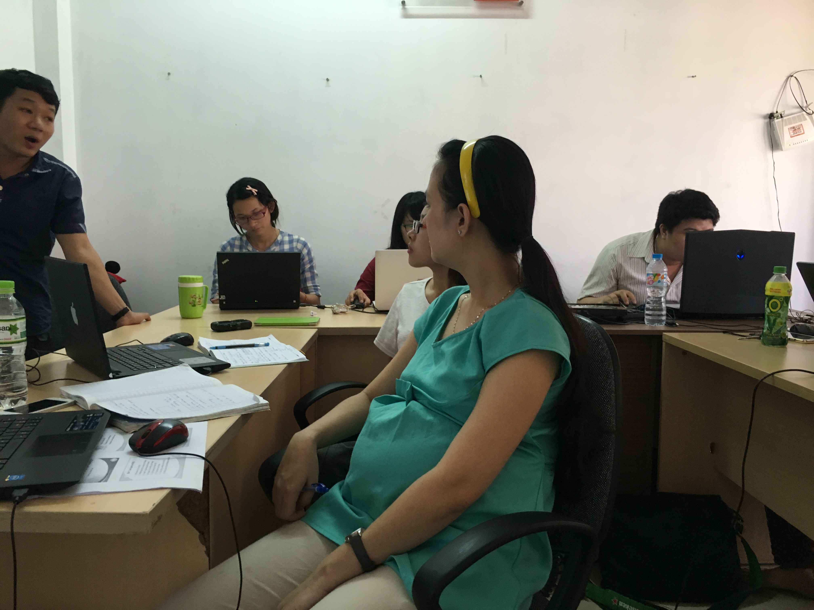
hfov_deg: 61.7
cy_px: 305
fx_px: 682
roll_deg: -0.4
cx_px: 407
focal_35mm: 29
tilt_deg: -4.8
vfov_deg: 48.2
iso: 125
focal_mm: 4.15
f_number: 2.2
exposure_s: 1/33
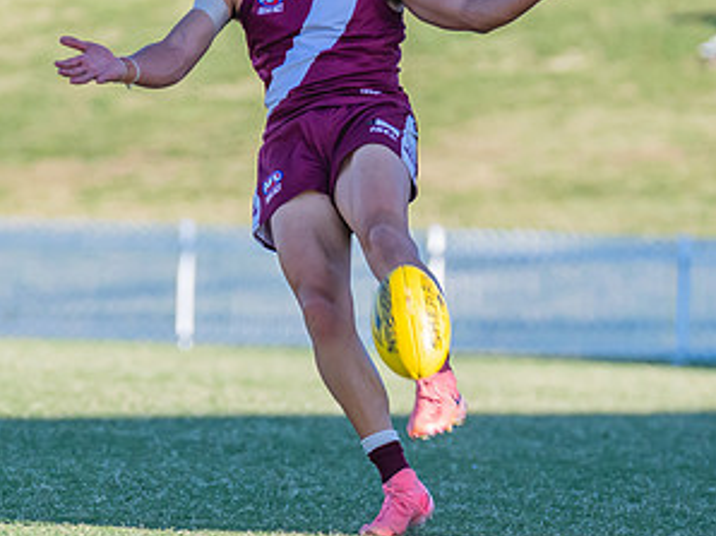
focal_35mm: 846
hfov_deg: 2.3
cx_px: 218
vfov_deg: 1.8
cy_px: 208
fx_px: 17485
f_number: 5.6
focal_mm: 290
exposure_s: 1/1600
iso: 800
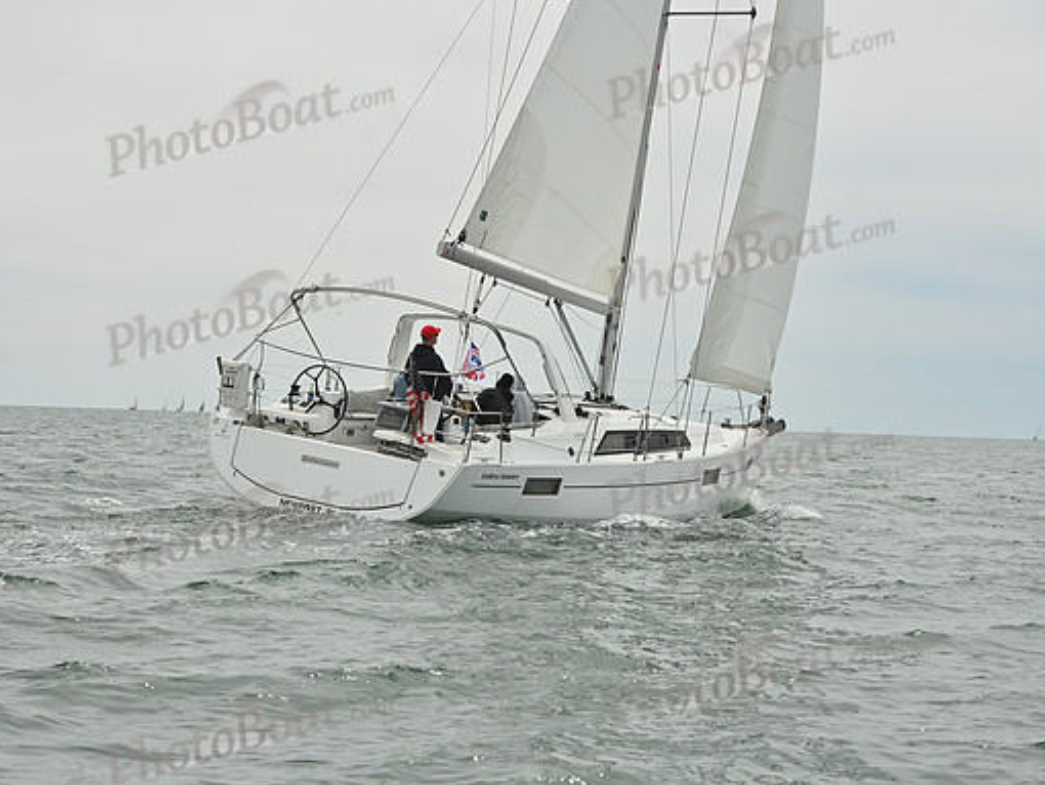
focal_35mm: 94
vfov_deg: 15.7
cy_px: 390
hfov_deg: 20.9
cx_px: 502
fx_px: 2839
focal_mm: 86
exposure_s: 1/2000
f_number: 9
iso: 320
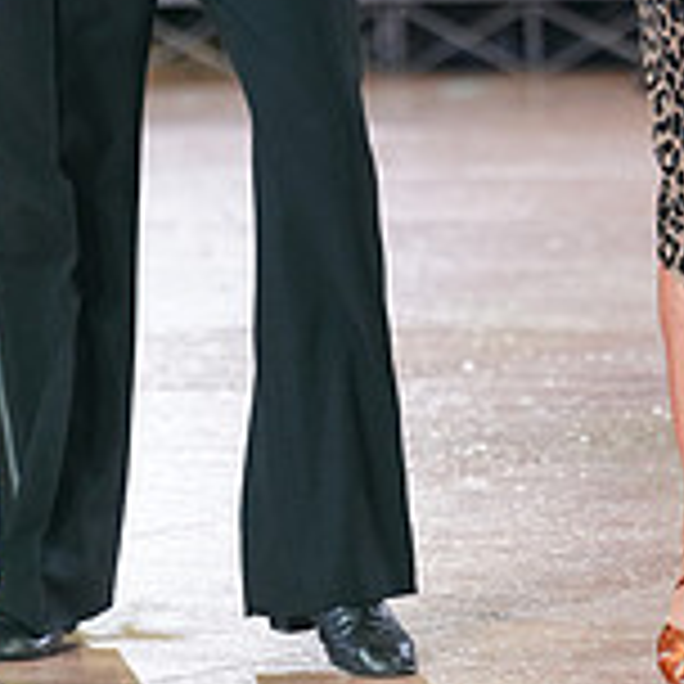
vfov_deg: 4.7
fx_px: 8316
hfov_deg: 4.7
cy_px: -171
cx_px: 515
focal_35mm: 372
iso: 2000
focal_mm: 115
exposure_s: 1/400
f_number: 2.8
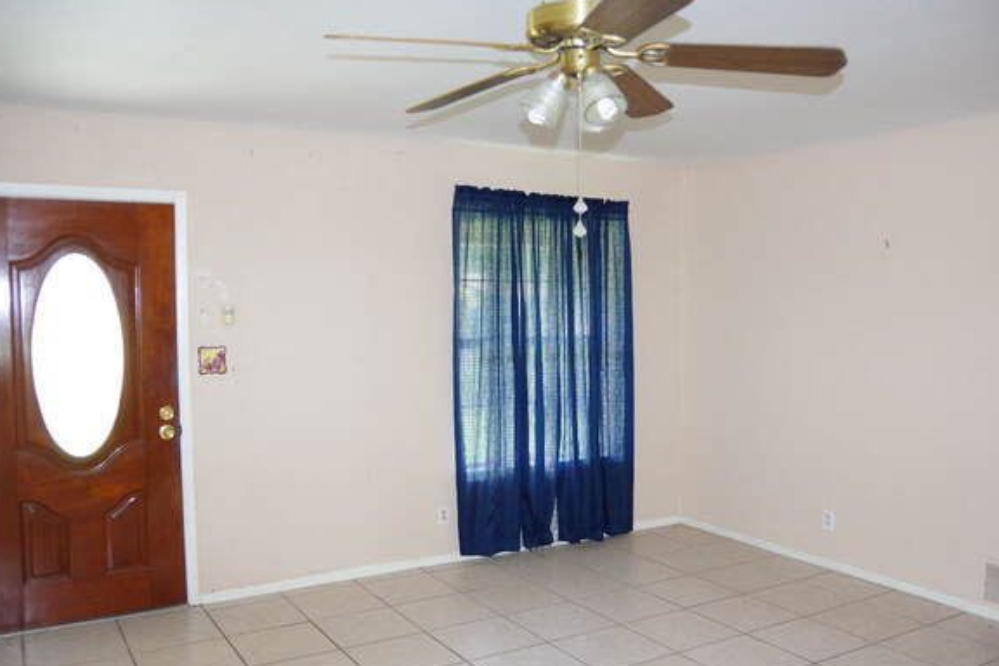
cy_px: 353
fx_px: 832
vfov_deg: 43.6
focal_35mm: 30
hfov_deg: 61.9
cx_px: 531
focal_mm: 18
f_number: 3.5
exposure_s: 1/60
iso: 1600
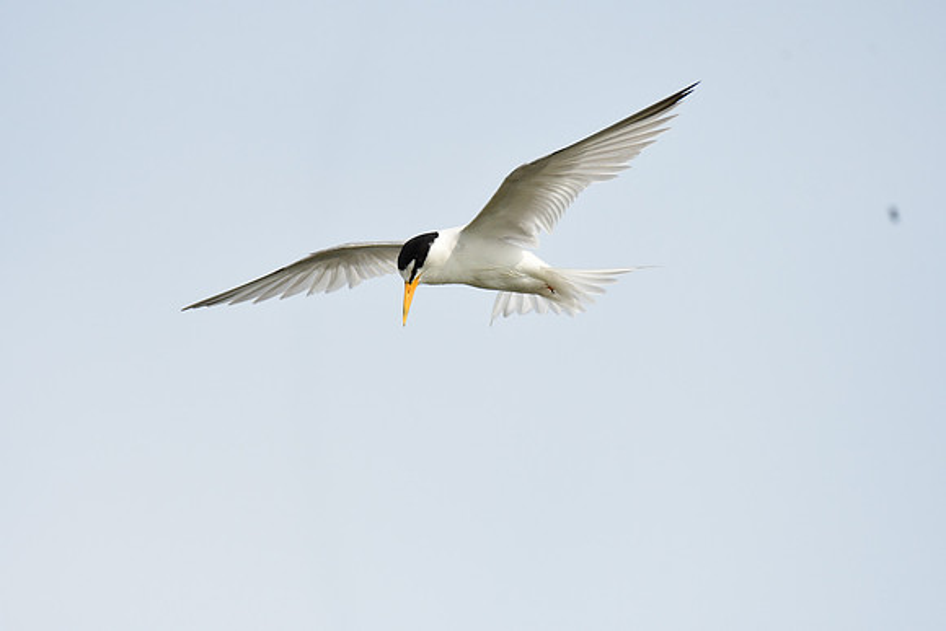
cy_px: 316
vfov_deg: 1.5
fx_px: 23654
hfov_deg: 2.3
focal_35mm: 900
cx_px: 473
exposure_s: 1/2500
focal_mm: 600
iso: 1000
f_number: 8
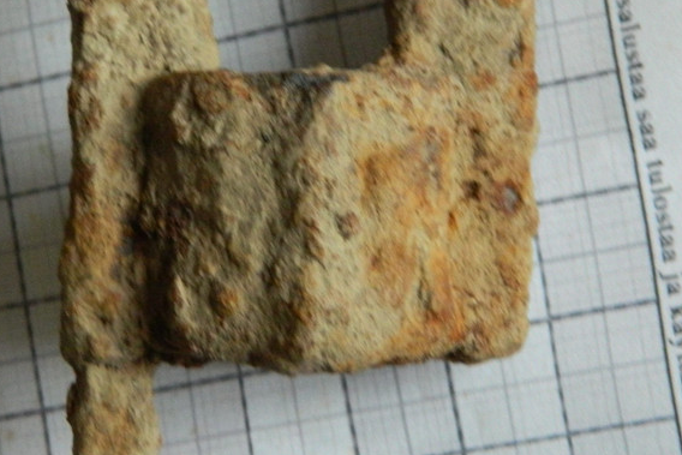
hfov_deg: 12.5
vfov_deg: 8.4
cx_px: 288
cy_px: 121
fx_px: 3107
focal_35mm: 164
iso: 400
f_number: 4.2
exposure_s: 1/13
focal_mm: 15.1
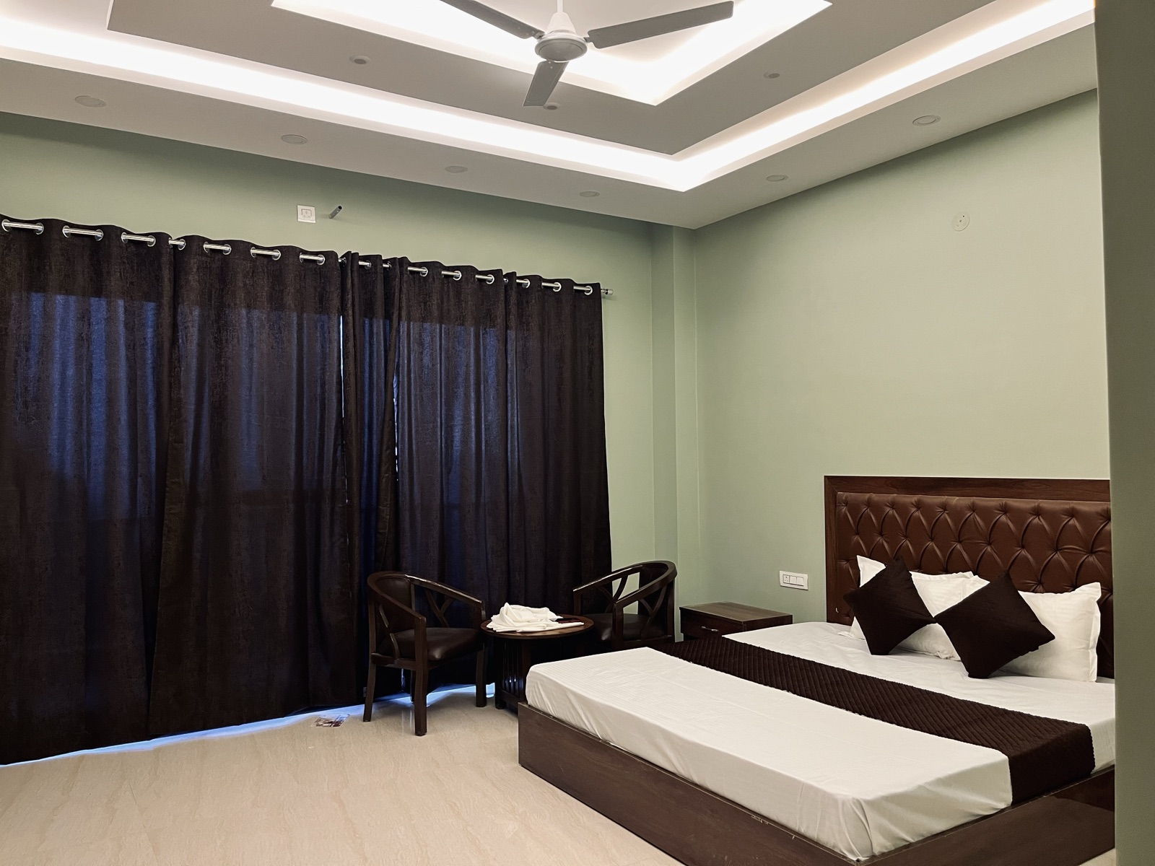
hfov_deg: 67.3
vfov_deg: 53.1
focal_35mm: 26
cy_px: 433
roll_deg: +1.3
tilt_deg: +1.6
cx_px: 578
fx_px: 868
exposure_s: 1/50
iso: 250
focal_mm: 5.1
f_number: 1.6
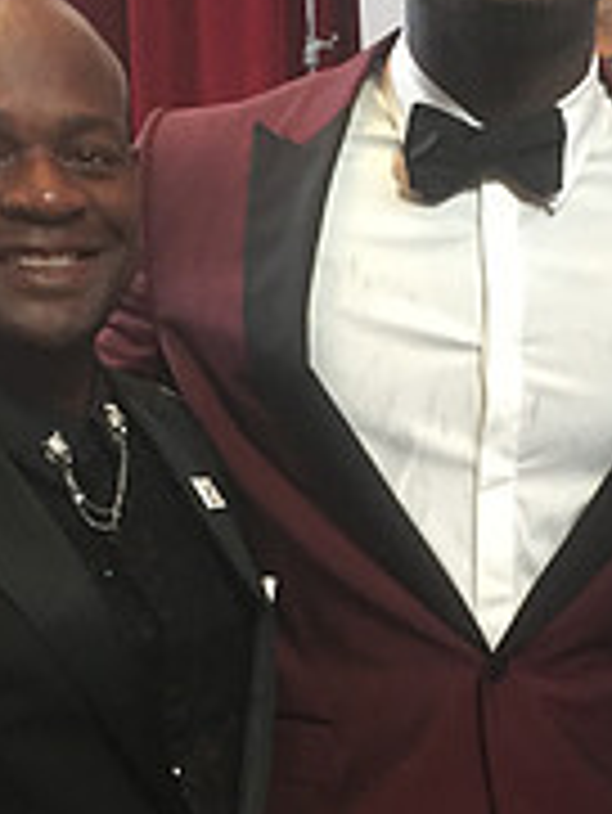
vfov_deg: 20.6
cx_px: 524
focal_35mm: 93
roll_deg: -0.8
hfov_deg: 15.8
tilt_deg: -7.9
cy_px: 729
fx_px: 2190
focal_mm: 4.15
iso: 100
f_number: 2.2
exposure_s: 1/30
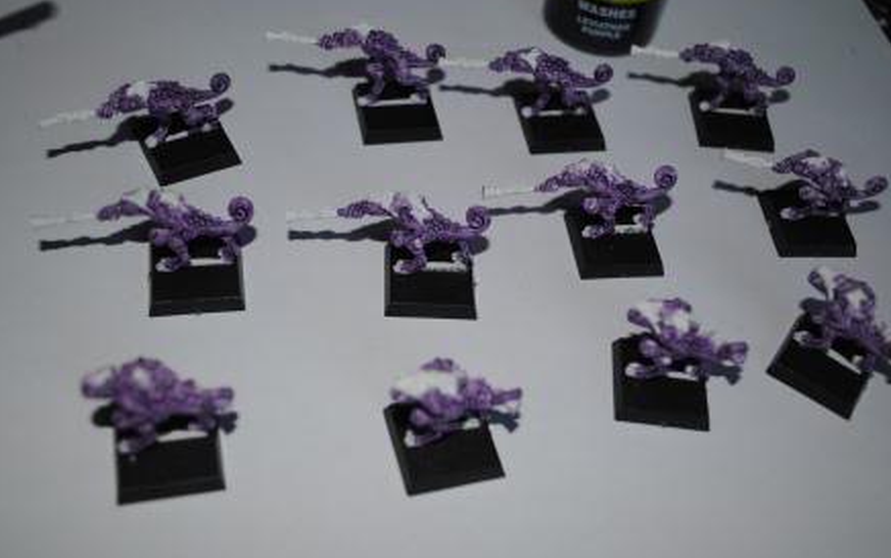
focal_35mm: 44
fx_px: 1069
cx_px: 450
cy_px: 284
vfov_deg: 29.2
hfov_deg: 45.2
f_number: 4.5
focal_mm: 28
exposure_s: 1/60
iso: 125
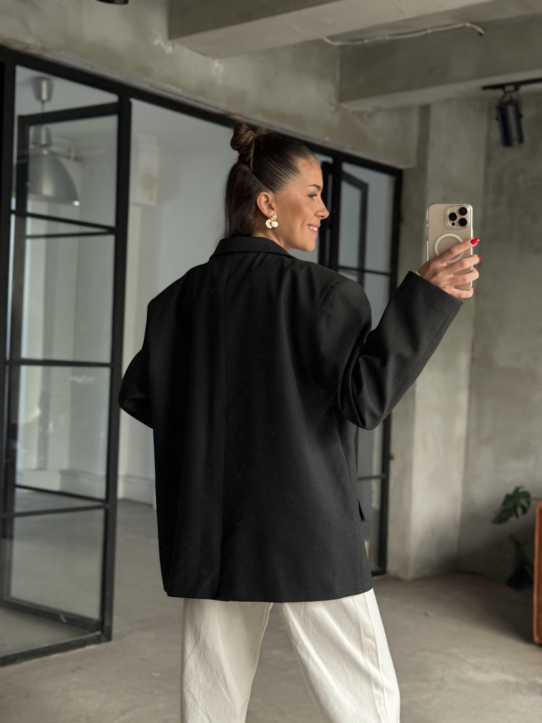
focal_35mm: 48
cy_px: 362
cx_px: 271
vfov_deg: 39.7
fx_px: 1002
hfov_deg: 30.3
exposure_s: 1/44
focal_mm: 6.76
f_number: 1.78
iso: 250
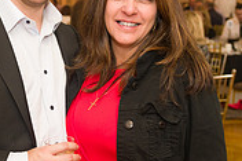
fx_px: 598
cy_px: 71
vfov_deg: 15.3
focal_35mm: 89
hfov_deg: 22.7
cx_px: 63
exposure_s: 1/125
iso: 1000
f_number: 3.2
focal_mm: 27
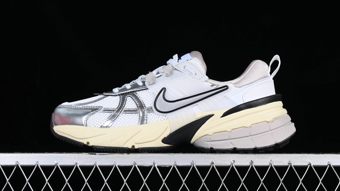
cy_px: 84
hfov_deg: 26.9
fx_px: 712
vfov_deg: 15.3
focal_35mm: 79
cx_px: 170
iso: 160
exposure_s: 1/80
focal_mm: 50
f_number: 8
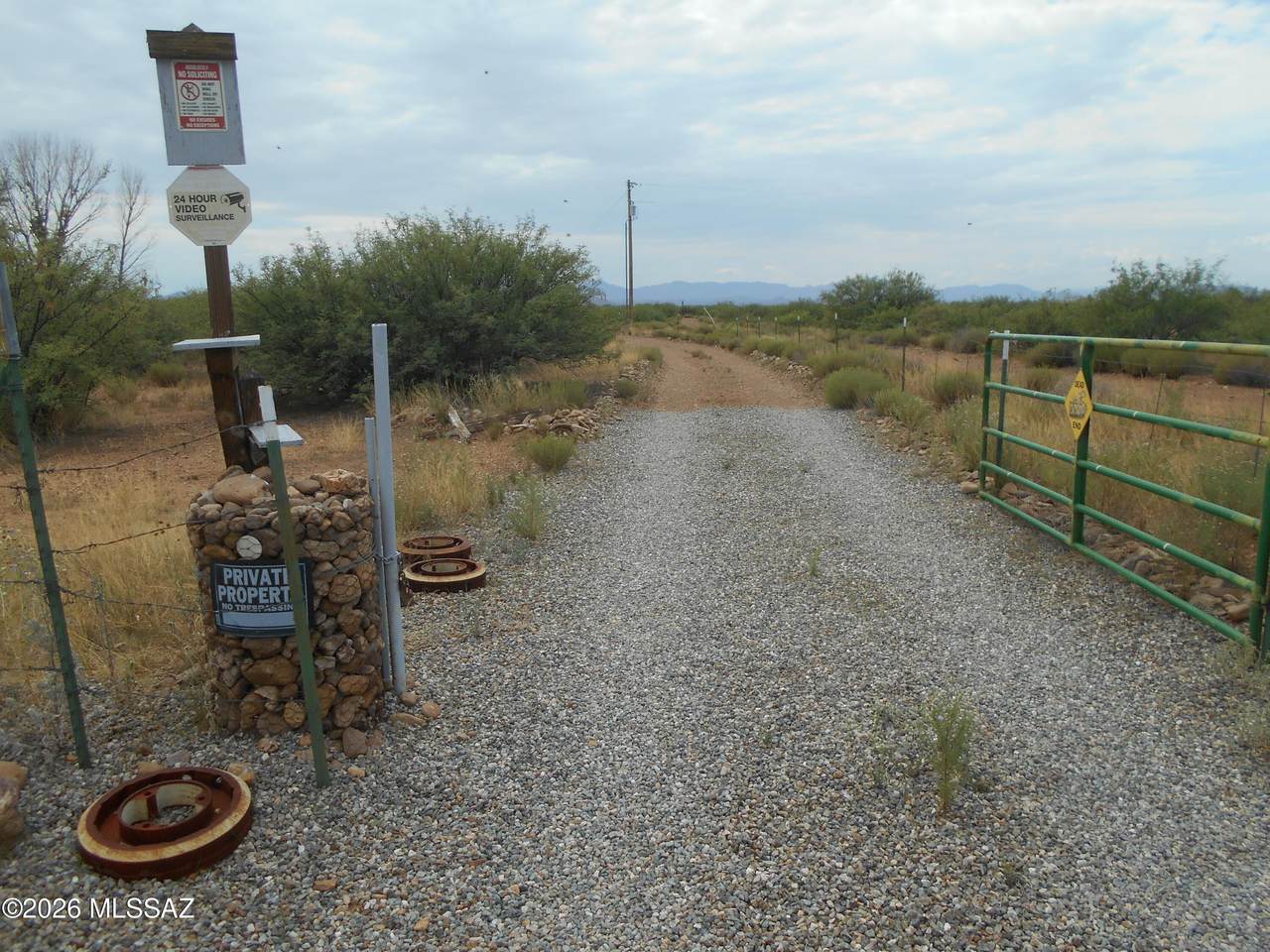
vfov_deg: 53.1
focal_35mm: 26
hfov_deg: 67.3
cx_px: 635
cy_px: 476
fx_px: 954
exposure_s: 1/1250
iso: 80
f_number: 3.2
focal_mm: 4.6
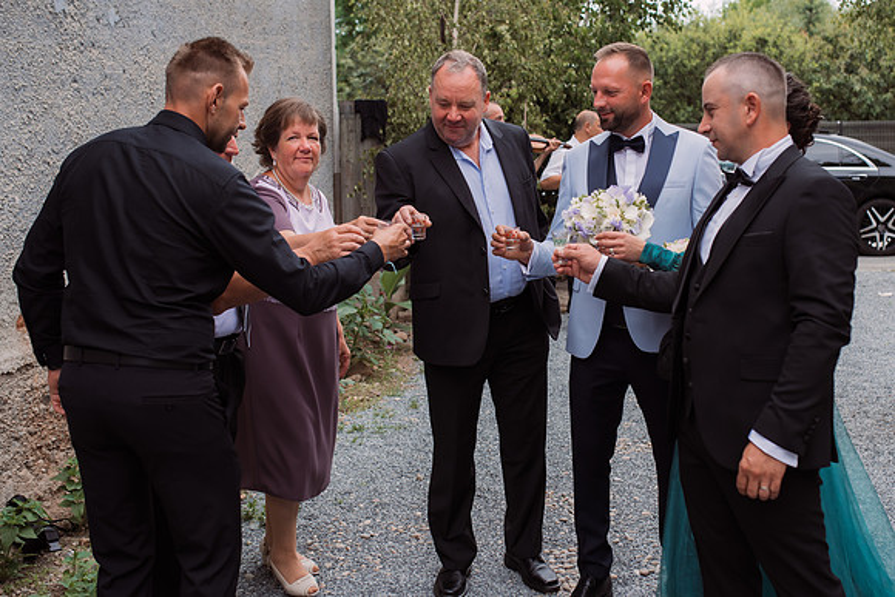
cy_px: 288
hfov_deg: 45.1
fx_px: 1073
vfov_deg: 31.1
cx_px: 520
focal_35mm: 43
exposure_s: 1/400
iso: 100
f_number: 3.5
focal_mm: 35
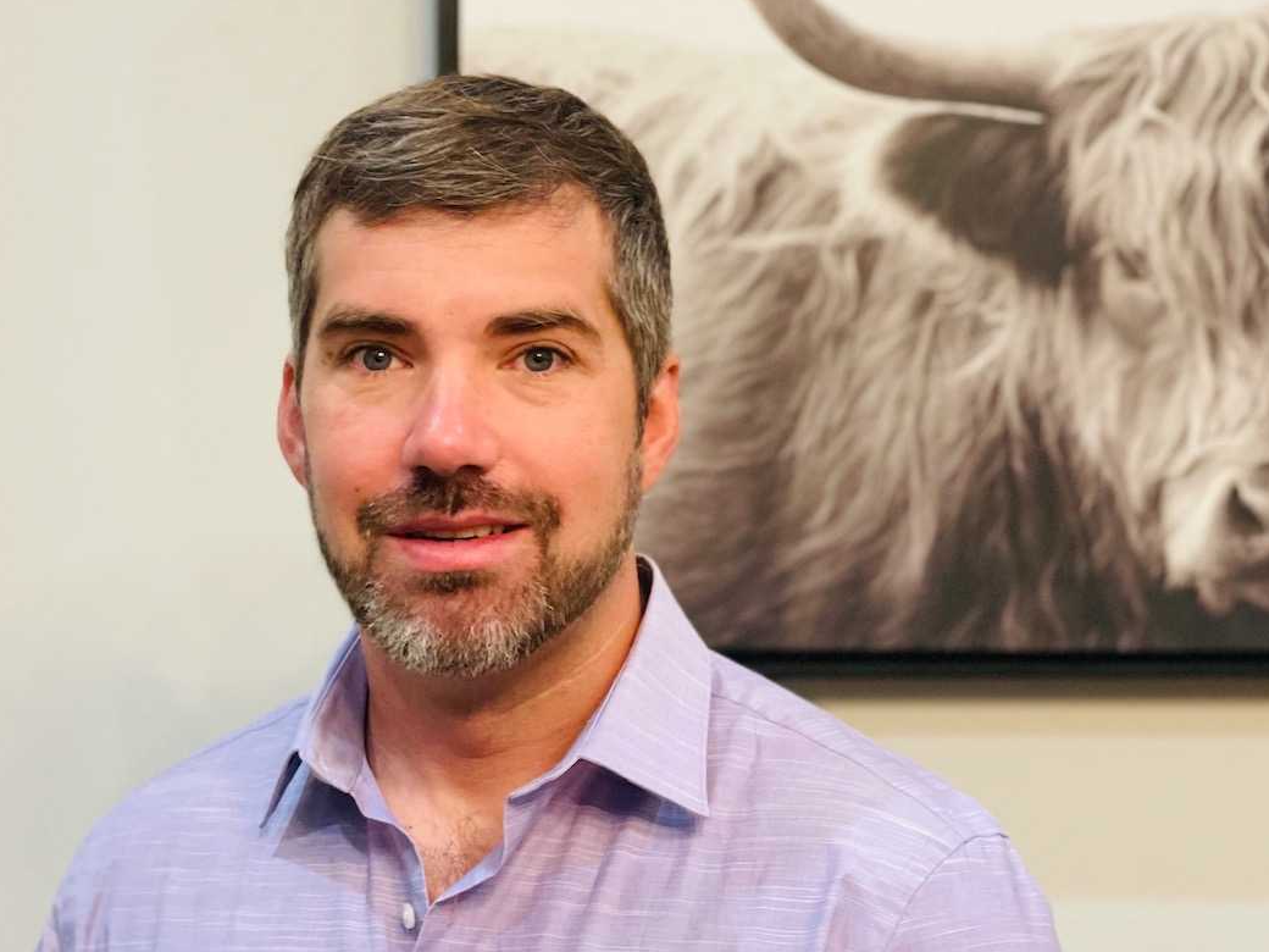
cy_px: 487
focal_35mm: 60
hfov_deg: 32.2
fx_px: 2200
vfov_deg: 24.4
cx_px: 591
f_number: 2
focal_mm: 6
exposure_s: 1/40
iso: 320
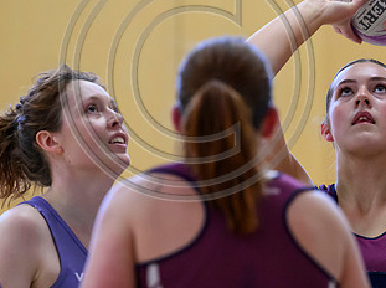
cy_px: 45
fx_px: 5197
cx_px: 279
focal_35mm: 467
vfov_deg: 3.2
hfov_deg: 4.3
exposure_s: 1/1000
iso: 3200
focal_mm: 200
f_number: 3.2
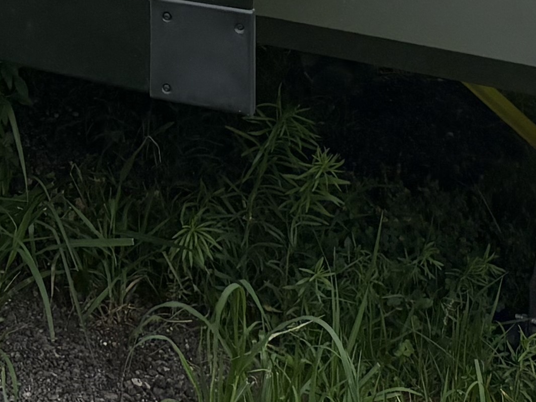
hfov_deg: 13.1
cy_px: -671
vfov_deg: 9.1
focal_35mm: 140
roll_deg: -2.0
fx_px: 2168
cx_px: -320
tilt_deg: -0.1
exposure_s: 1/2451
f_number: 1.6
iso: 64
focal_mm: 5.96
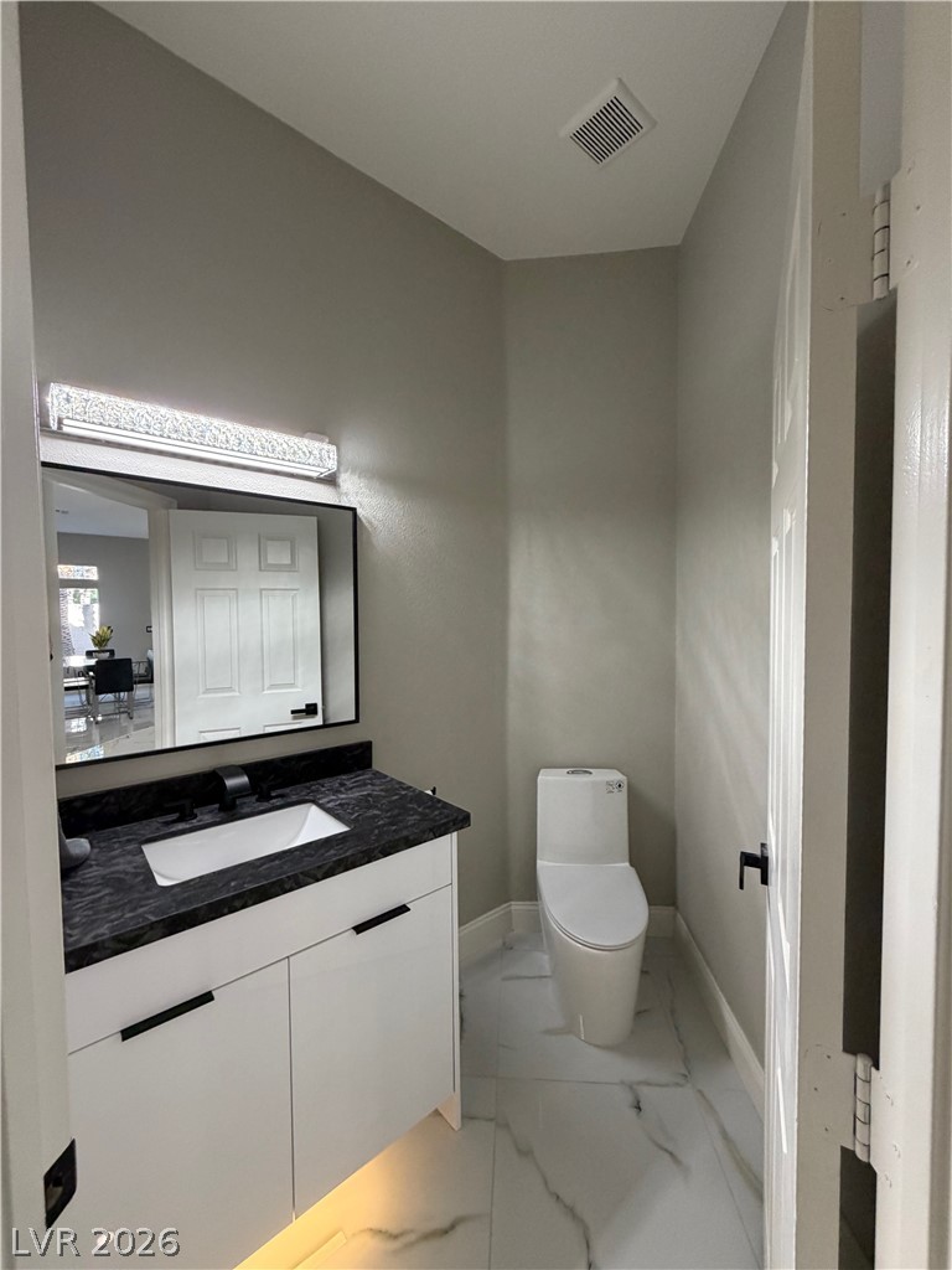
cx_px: 476
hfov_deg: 85.7
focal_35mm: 14
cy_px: 635
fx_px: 513
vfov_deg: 102.1
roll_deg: +0.5
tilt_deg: -1.4
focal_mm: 2.22
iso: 320
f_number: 2.2
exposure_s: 1/120
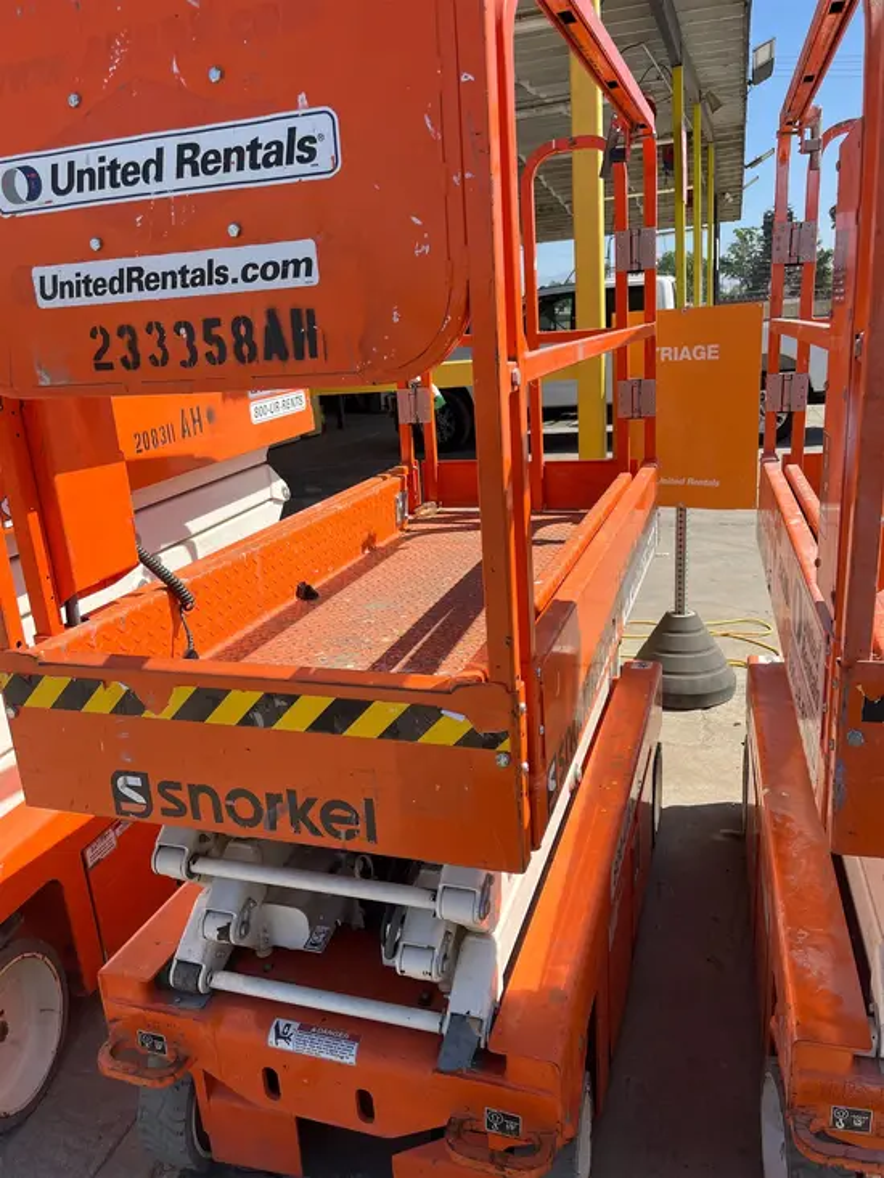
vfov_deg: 67.3
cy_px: 589
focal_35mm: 26
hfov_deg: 53.1
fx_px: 885
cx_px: 442
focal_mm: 5.1
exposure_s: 1/1890
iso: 50
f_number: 1.6
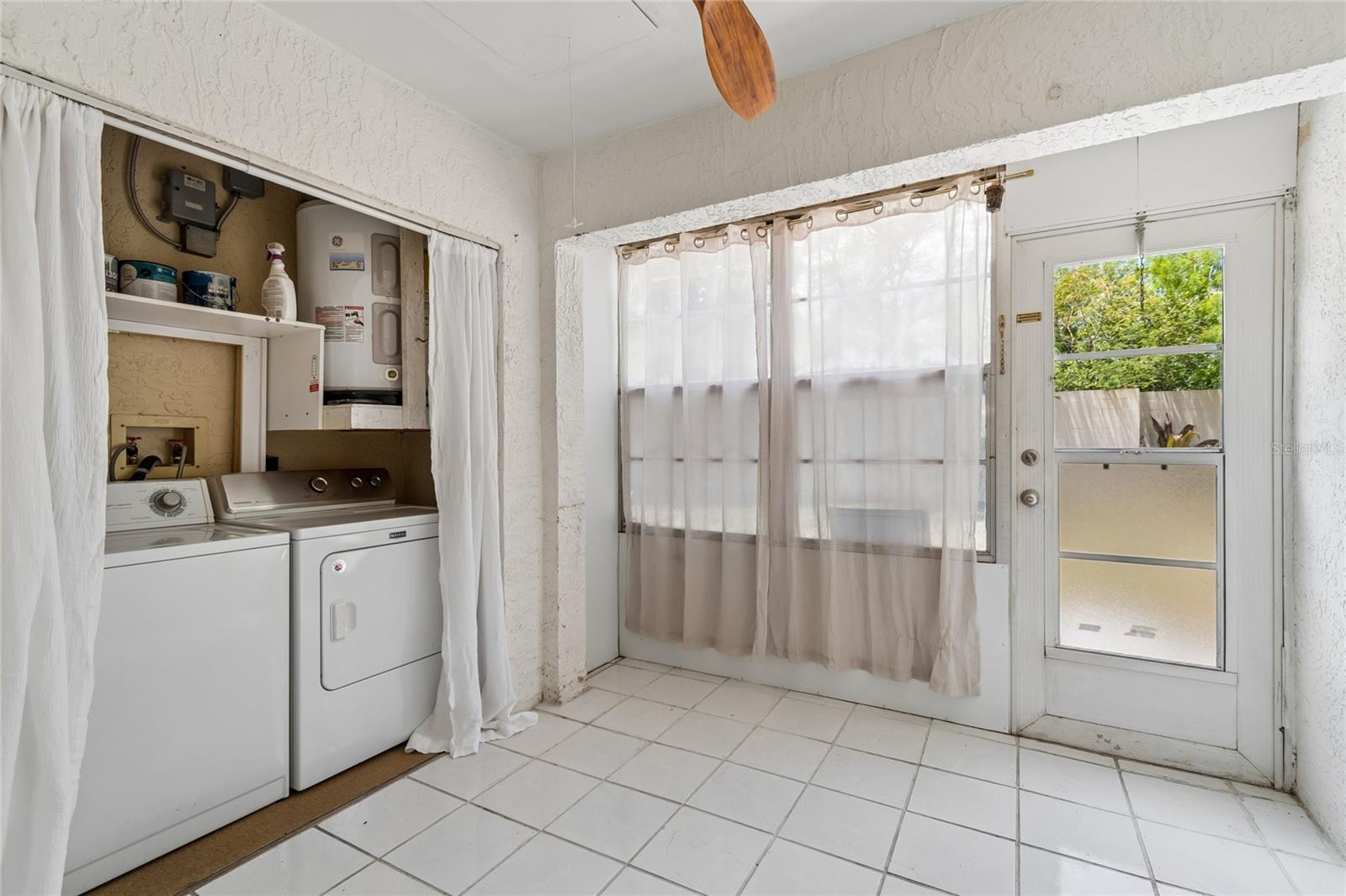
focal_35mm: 15
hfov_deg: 100.4
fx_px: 561
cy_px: 448
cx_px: 673
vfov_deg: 77.3
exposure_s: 1/50
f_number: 7.1
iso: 100
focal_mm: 10
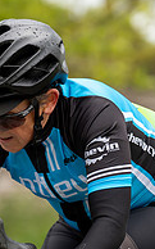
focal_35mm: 372
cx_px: 42
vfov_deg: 5.7
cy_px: 129
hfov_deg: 3.5
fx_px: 2518
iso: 400
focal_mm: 122
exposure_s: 1/1000
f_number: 3.5
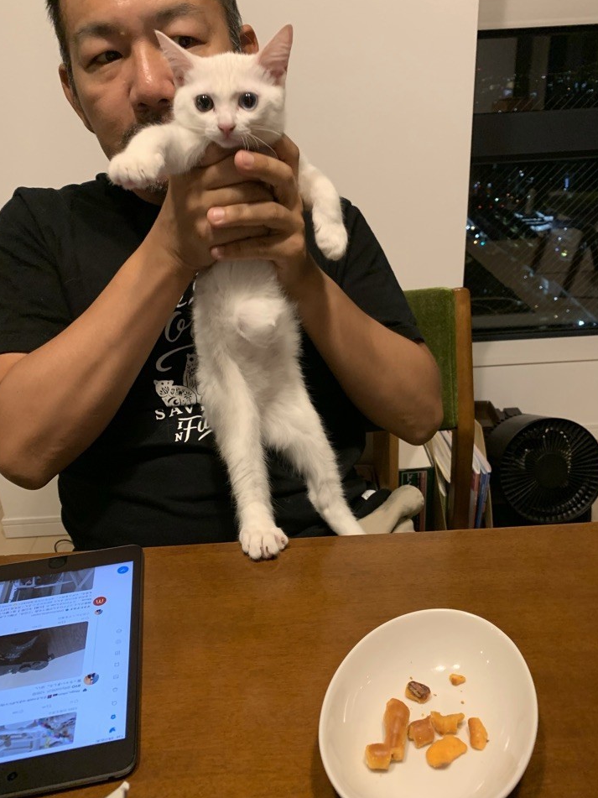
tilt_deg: -23.8
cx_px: 285
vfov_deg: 63.4
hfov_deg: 49.7
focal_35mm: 28
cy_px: 383
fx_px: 645
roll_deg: +3.5
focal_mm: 4.25
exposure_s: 1/60
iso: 250
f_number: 1.8
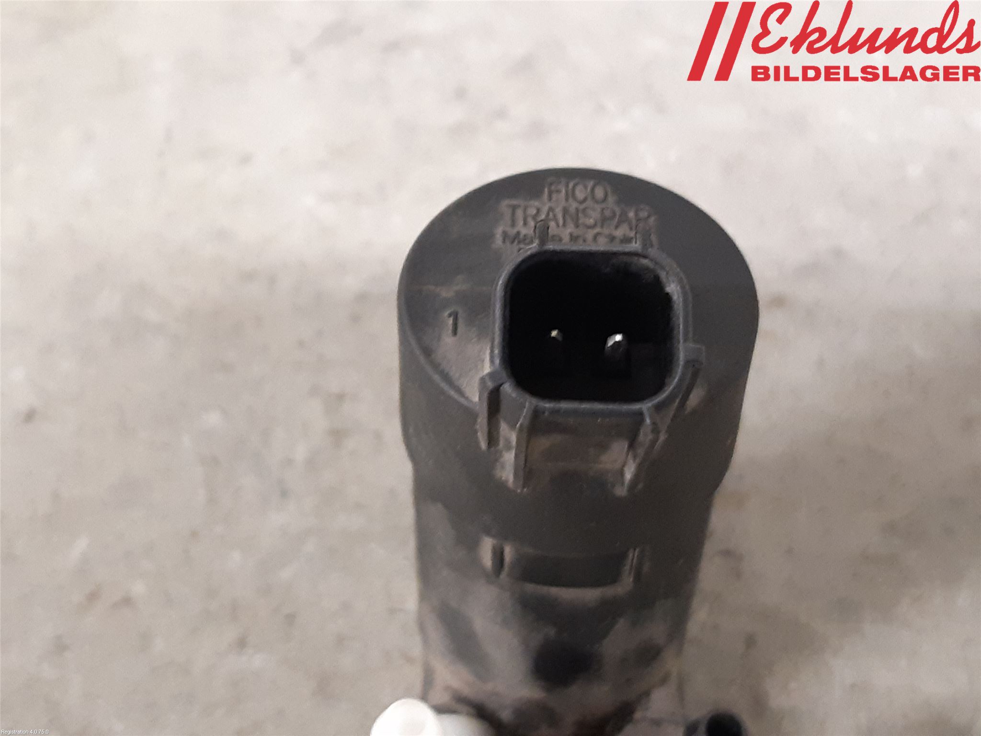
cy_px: 368
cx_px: 490
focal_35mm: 26
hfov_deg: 67.3
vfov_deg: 53.1
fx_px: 737
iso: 320
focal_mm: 3.93
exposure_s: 1/25
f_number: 1.7
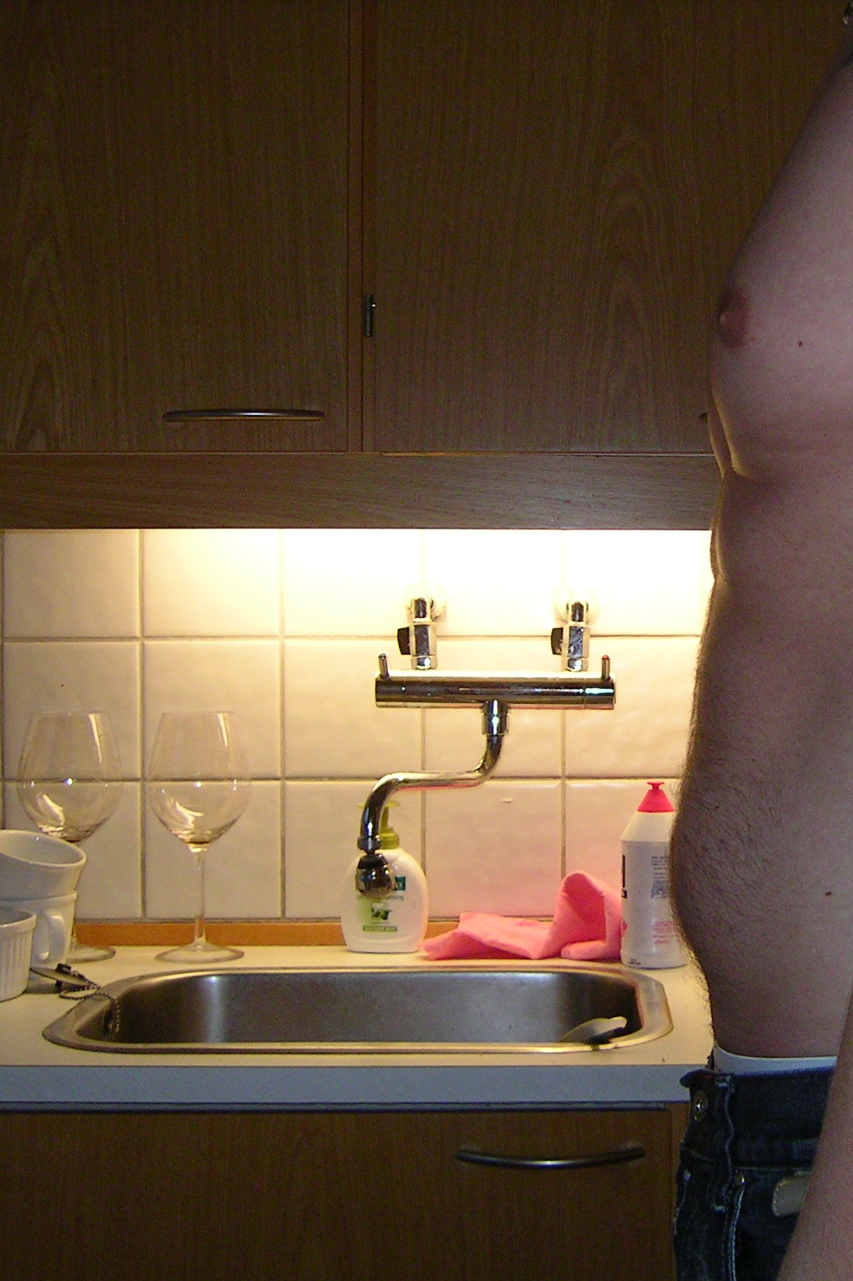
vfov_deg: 39.6
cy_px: 640
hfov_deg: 26.5
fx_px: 1778
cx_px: 679
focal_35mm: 50
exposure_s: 1/46.8
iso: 100
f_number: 2.8
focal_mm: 5.6
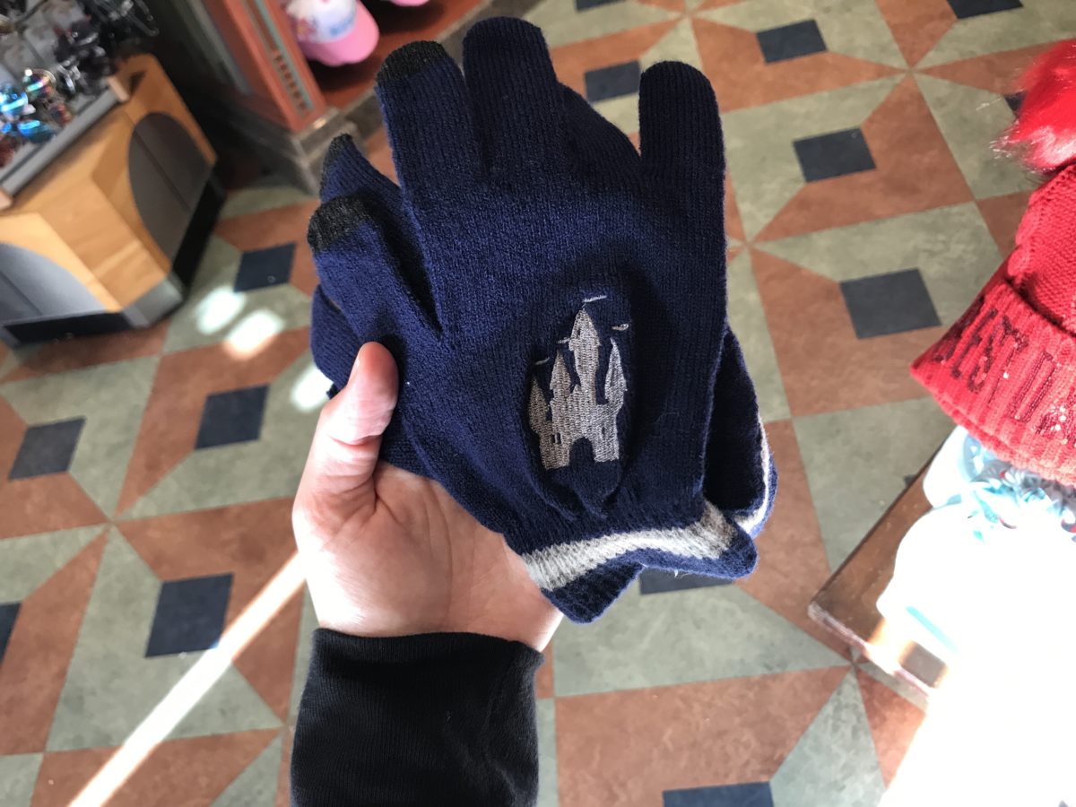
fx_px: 870
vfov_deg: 49.7
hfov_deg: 63.4
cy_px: 404
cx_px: 538
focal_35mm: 28
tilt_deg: -50.9
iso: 40
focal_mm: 3.99
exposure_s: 1/30
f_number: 1.8
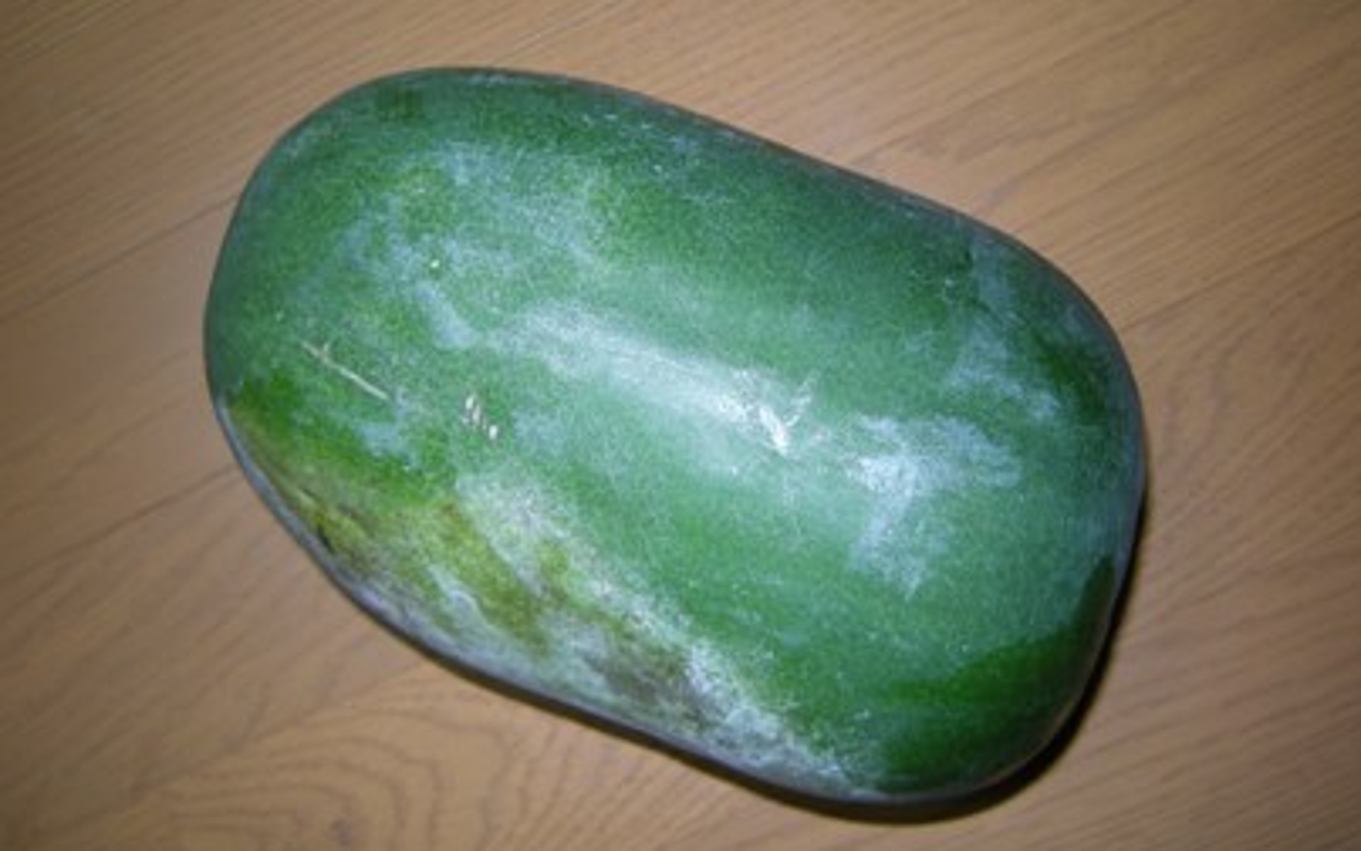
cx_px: 675
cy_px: 436
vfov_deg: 38.3
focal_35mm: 33
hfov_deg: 58.1
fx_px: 1224
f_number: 2.8
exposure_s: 1/30
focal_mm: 4.7
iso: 64
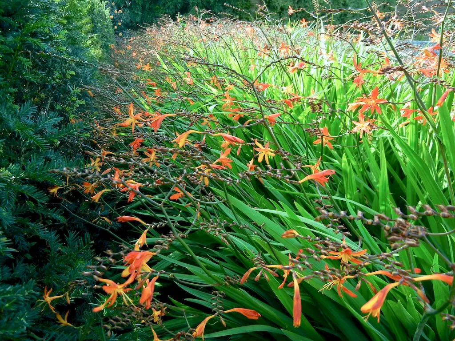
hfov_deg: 60.0
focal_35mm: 30
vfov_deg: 46.8
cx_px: 228
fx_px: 394
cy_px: 170
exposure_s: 1/232
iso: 160
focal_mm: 5.4
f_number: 3.5
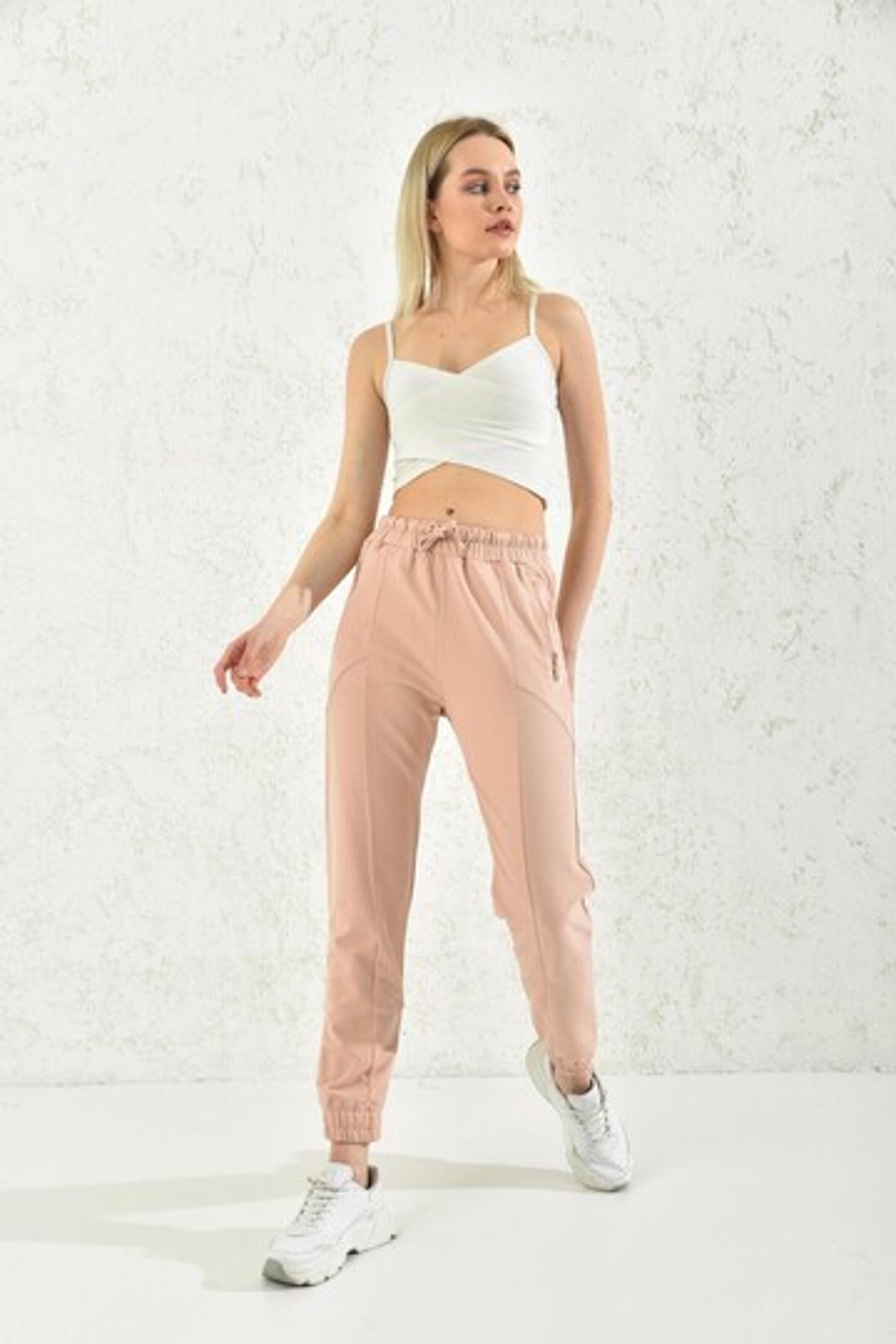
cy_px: 672
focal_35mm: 48
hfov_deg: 28.1
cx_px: 448
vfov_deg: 41.1
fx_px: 1792
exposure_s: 1/160
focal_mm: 48
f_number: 7.1
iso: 100
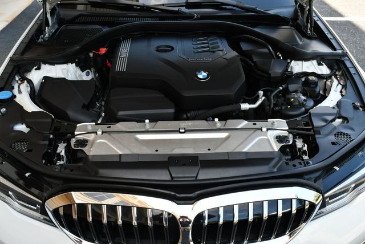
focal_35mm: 36
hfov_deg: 53.1
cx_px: 182
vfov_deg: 36.9
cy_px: 122
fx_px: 365
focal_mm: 18
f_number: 5.6
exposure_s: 1/250
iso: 400
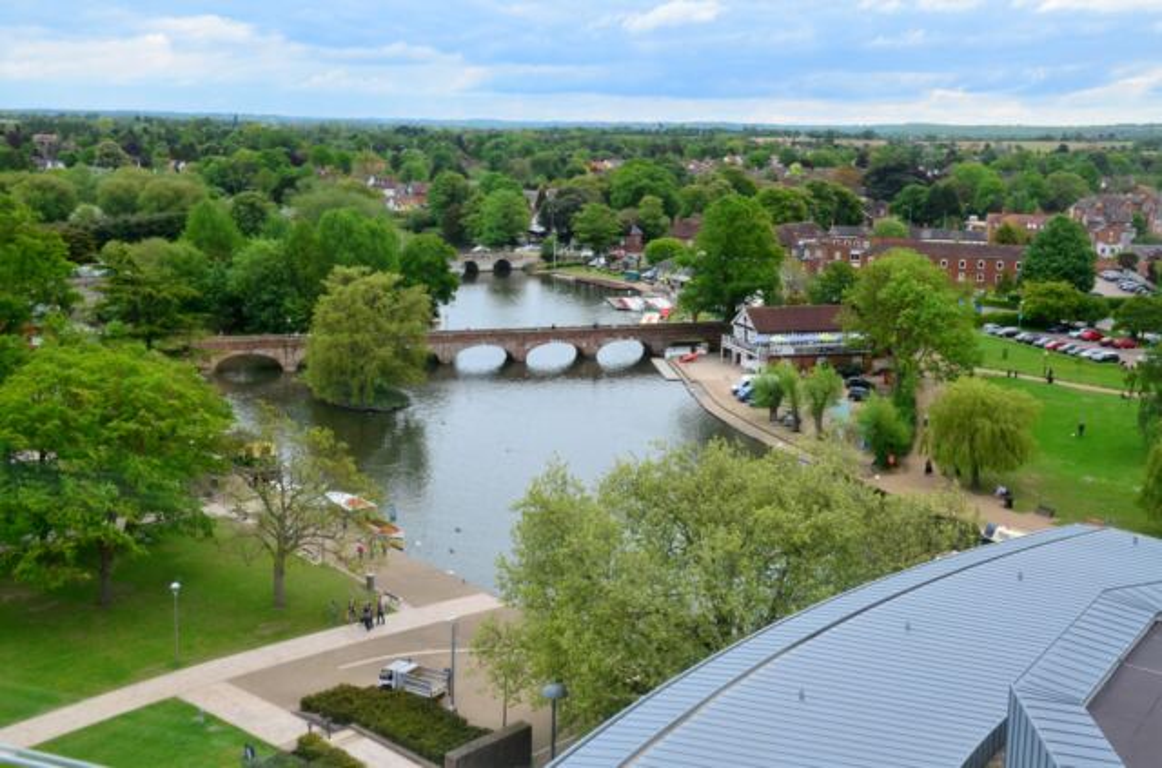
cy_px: 384
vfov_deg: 32.8
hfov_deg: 48.0
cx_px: 581
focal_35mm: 40
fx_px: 1304
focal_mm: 27
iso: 200
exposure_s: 1/25
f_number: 18
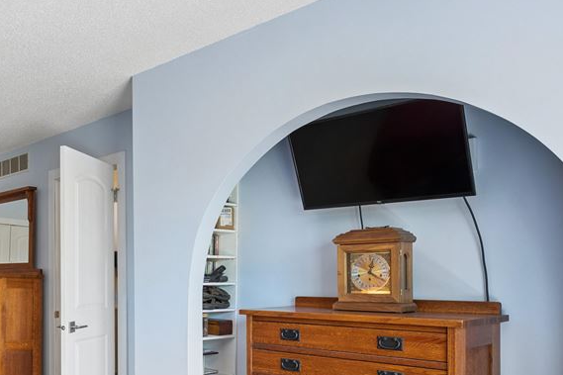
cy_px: 274
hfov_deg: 47.2
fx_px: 563
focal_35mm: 36
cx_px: 45
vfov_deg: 36.1
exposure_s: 1/20
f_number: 8
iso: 400
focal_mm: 16
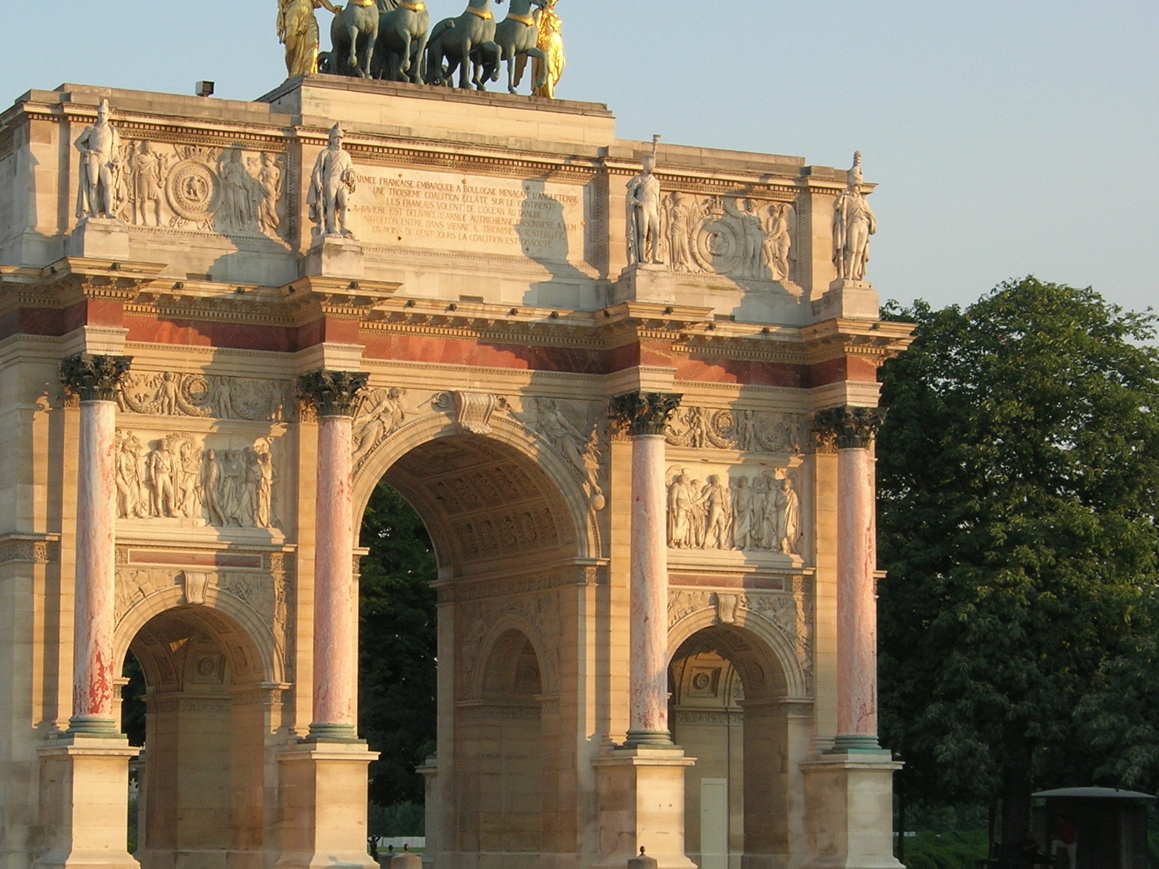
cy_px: 458
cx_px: 404
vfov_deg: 14.8
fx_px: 3349
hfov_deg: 19.6
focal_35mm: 100
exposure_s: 1/112
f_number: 6.3
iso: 64
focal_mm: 14.9
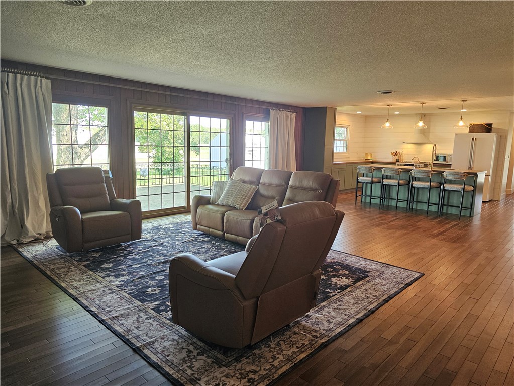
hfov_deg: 73.9
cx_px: 257
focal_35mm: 23
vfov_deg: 58.9
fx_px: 341
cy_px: 193
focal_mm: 6.3
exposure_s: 1/120
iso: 250
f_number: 1.7
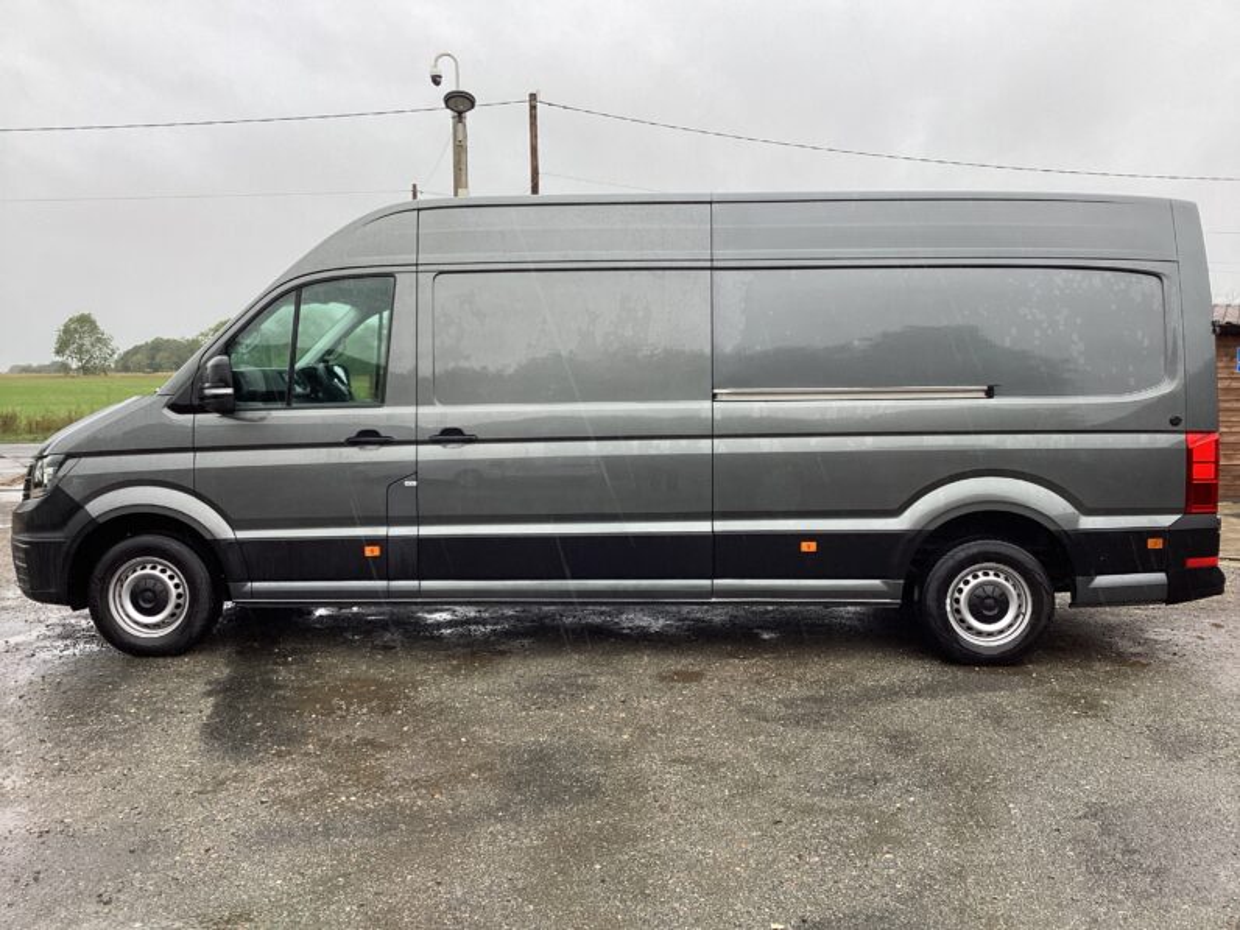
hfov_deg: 58.4
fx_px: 1110
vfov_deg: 45.4
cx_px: 620
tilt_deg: -5.0
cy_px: 465
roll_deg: +0.3
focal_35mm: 31
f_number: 2.4
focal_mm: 3.3
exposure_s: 1/120
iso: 32
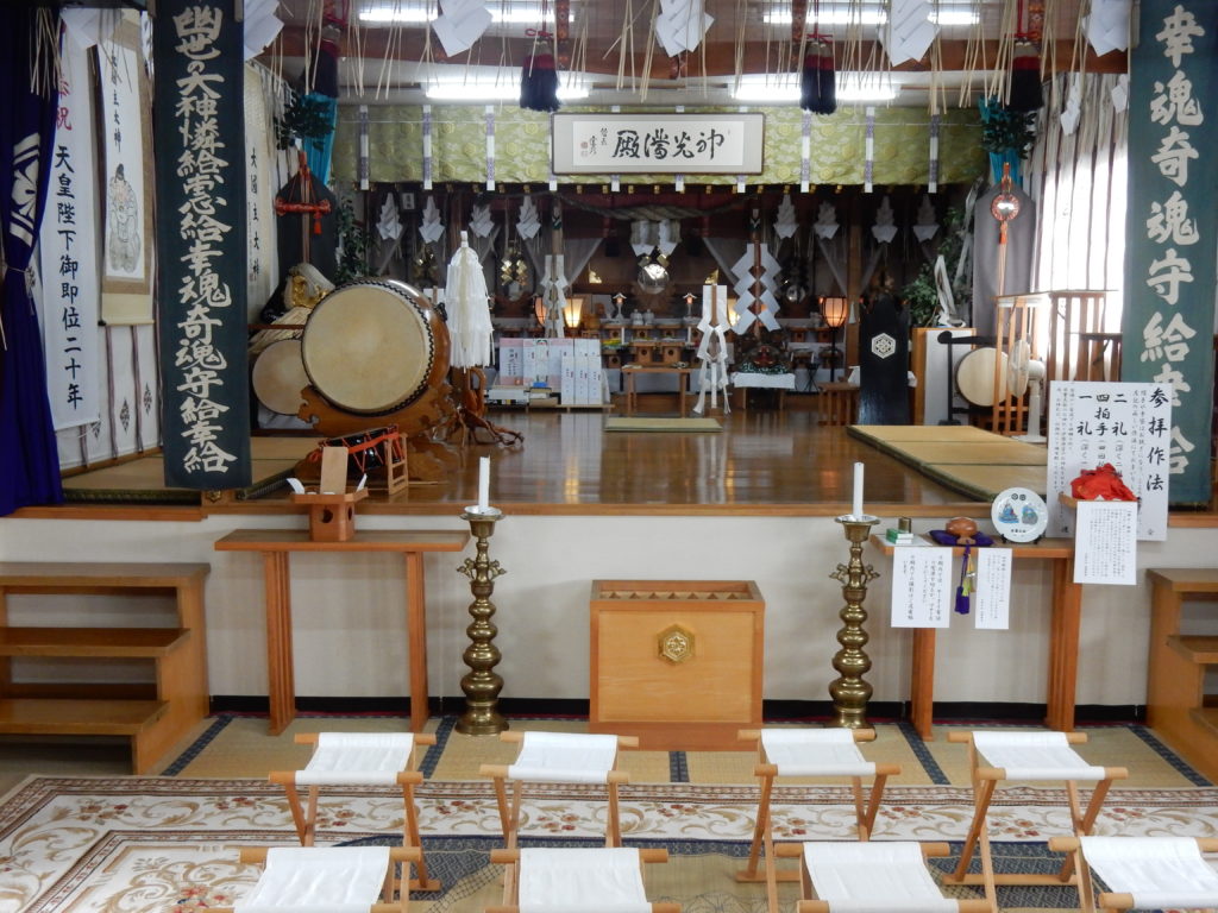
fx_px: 1267
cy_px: 456
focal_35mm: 36
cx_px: 609
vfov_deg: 39.7
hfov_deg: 51.4
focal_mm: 6.4
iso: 400
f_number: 4
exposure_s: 1/30
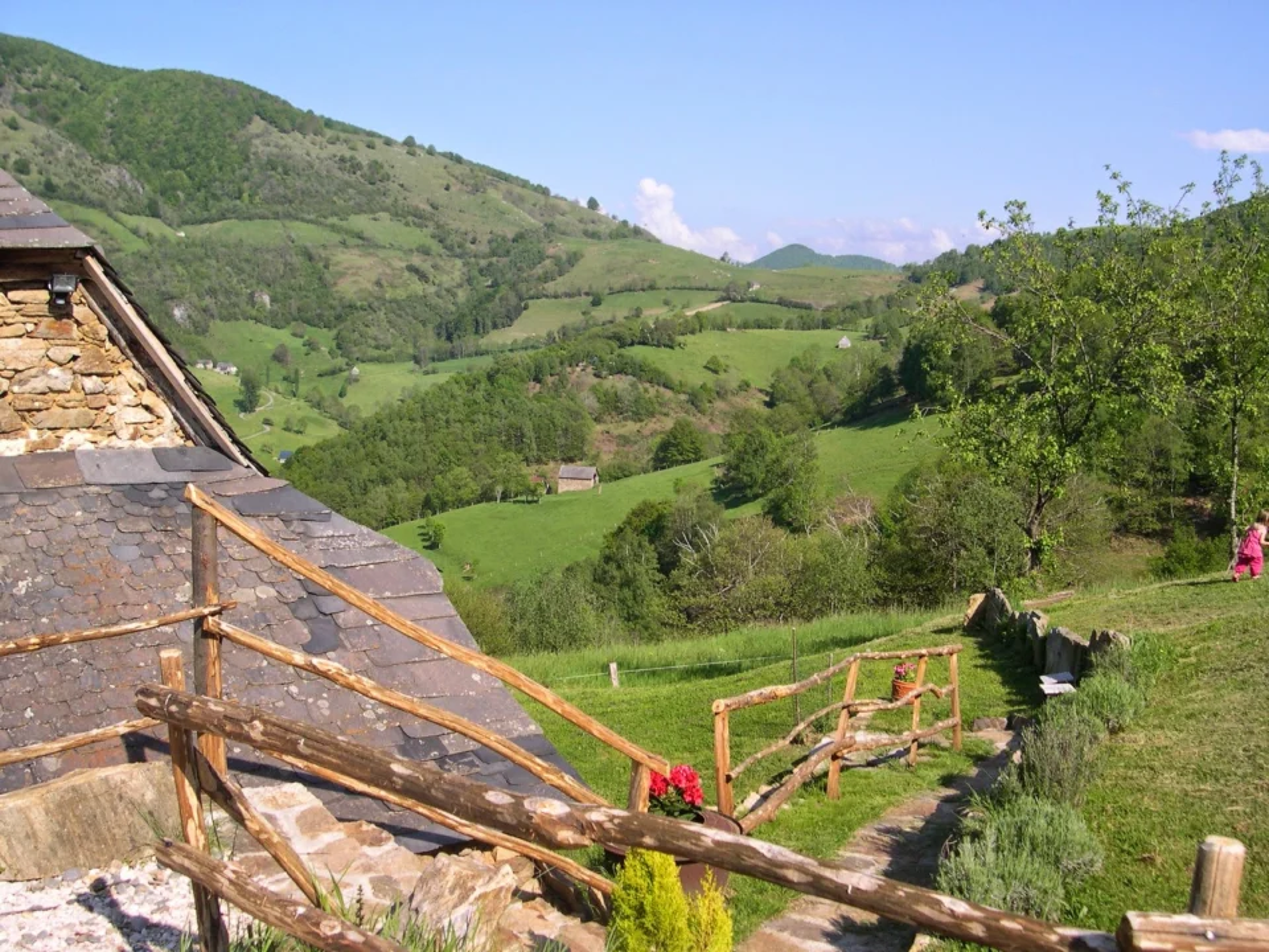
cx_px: 634
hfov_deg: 49.0
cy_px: 476
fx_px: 1393
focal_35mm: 38
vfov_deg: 37.7
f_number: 7.6
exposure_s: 1/164
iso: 100
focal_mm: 8
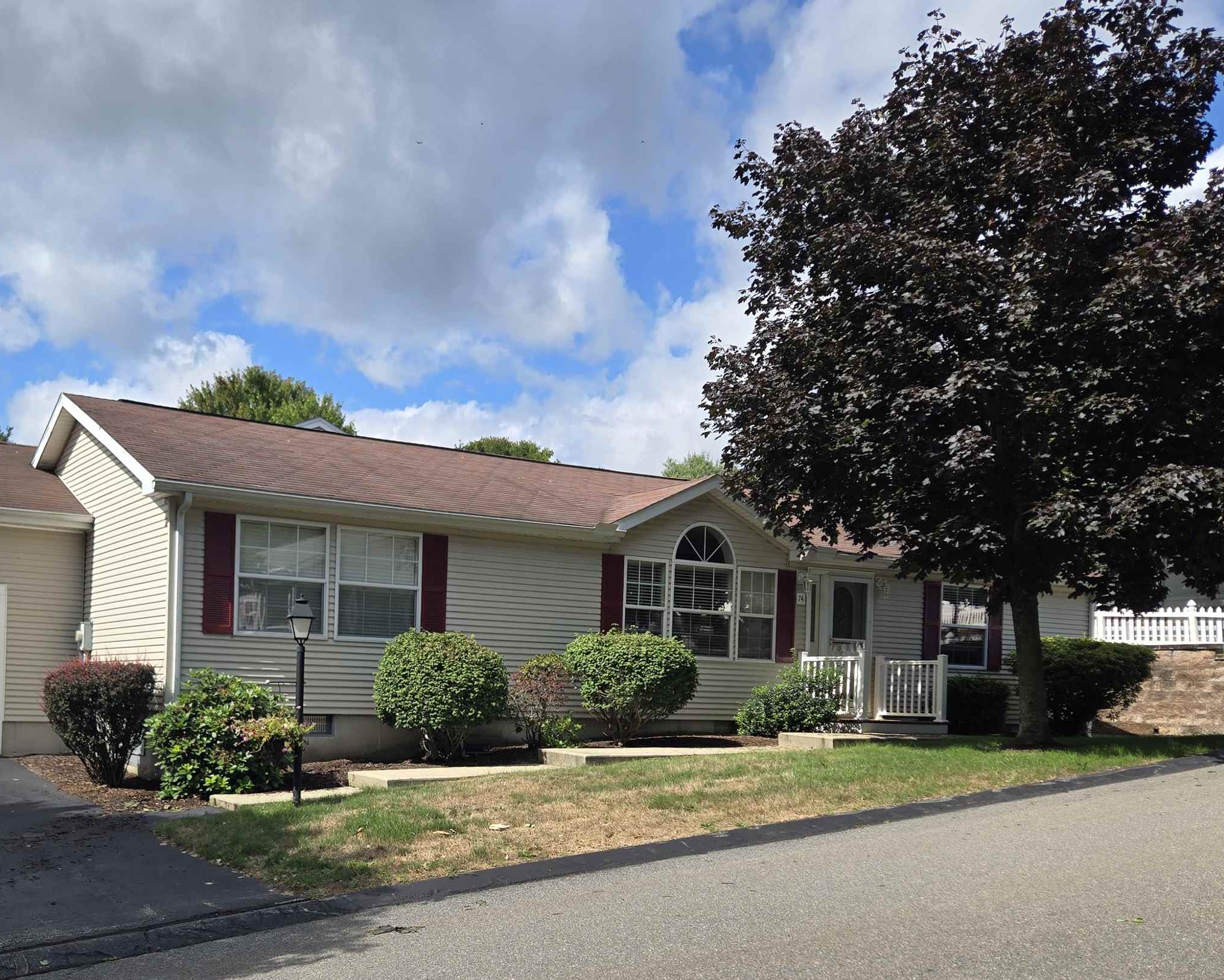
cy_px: 686
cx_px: 390
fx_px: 1232
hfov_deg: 51.7
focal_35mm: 34
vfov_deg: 42.5
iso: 25
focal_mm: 5.4
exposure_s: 1/1453
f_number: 1.8
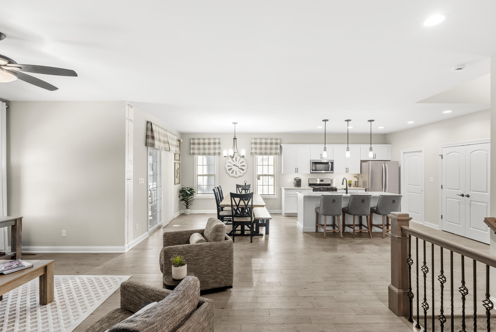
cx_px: 248
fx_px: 241
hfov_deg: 91.6
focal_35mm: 18
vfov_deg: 69.0
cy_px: 166
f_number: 9
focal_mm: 17.5
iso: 2000
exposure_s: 1/13
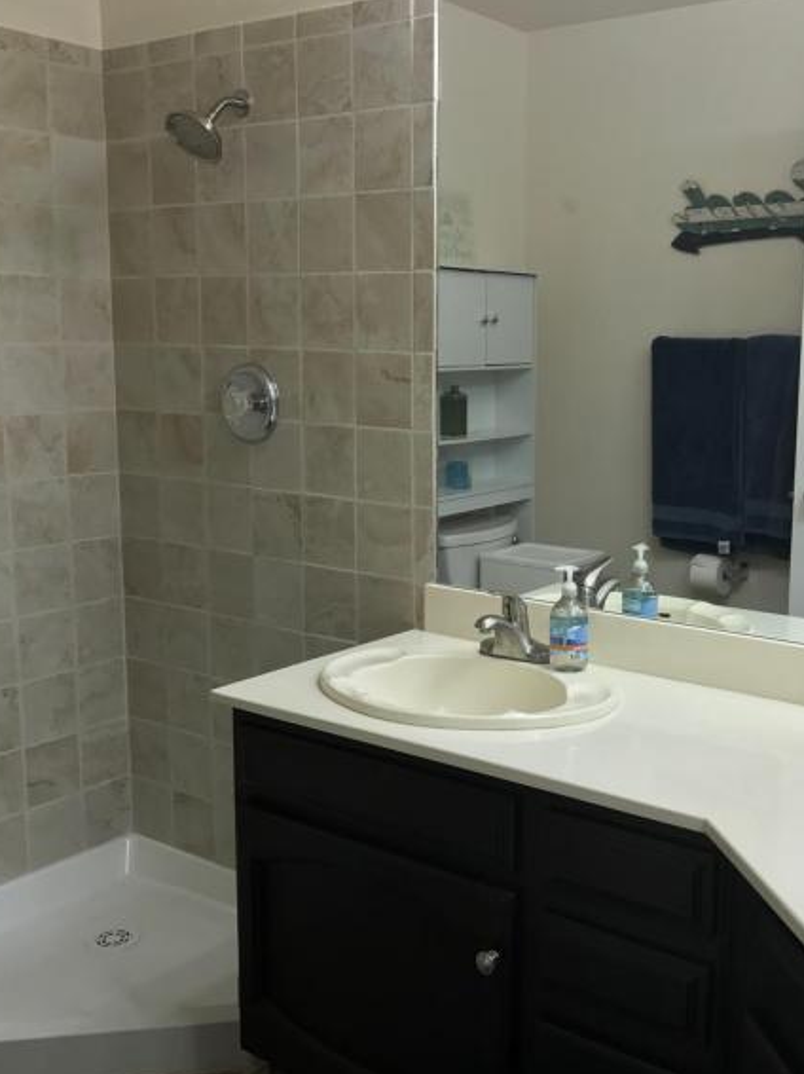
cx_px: 489
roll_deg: -1.3
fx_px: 1178
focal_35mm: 38
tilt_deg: -8.3
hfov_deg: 37.5
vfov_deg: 49.0
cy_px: 537
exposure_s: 1/40
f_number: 1.8
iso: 25
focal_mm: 3.99
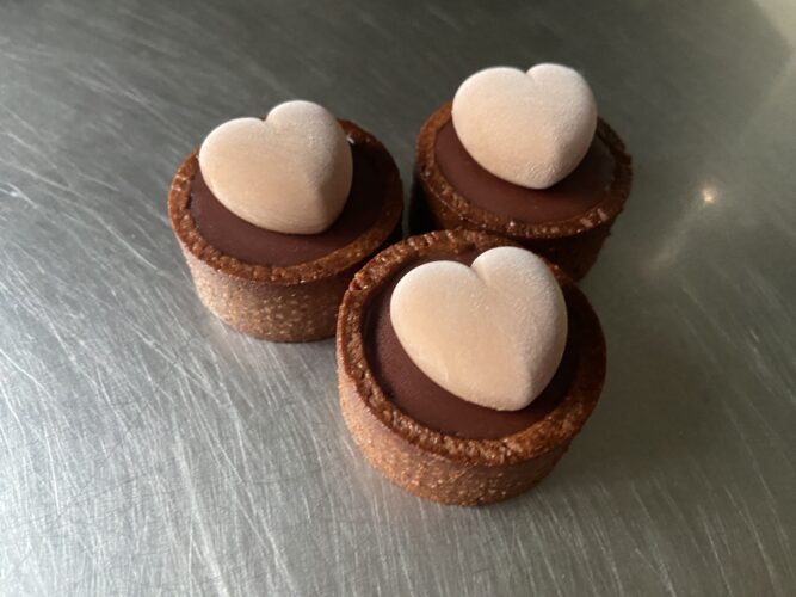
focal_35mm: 25
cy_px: 298
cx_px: 398
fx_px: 575
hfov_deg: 69.4
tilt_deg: -56.2
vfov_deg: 54.9
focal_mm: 4.25
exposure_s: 1/34
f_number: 1.8
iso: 640
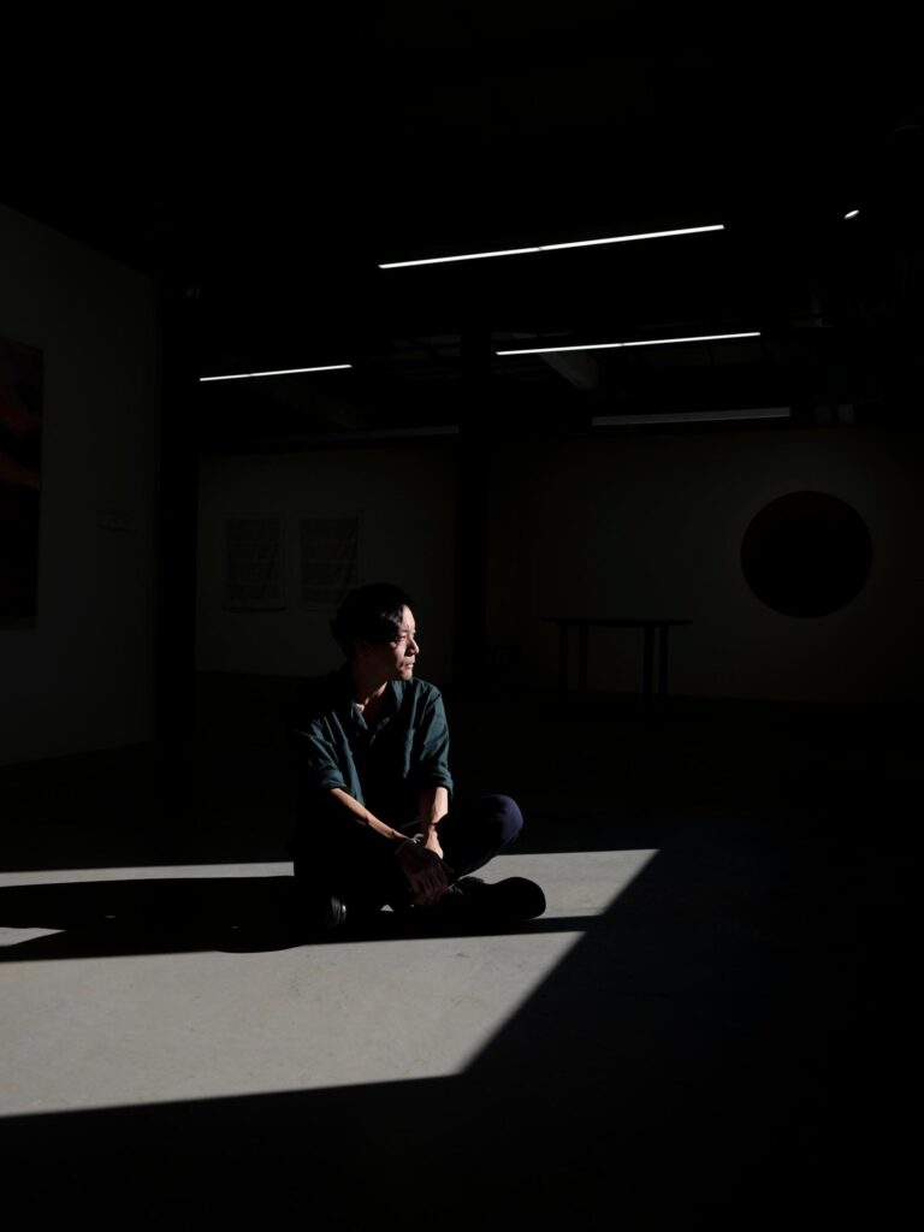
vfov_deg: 63.4
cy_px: 616
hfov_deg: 49.7
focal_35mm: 28
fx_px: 997
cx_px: 462
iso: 100
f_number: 5.6
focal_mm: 35
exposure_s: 1/250
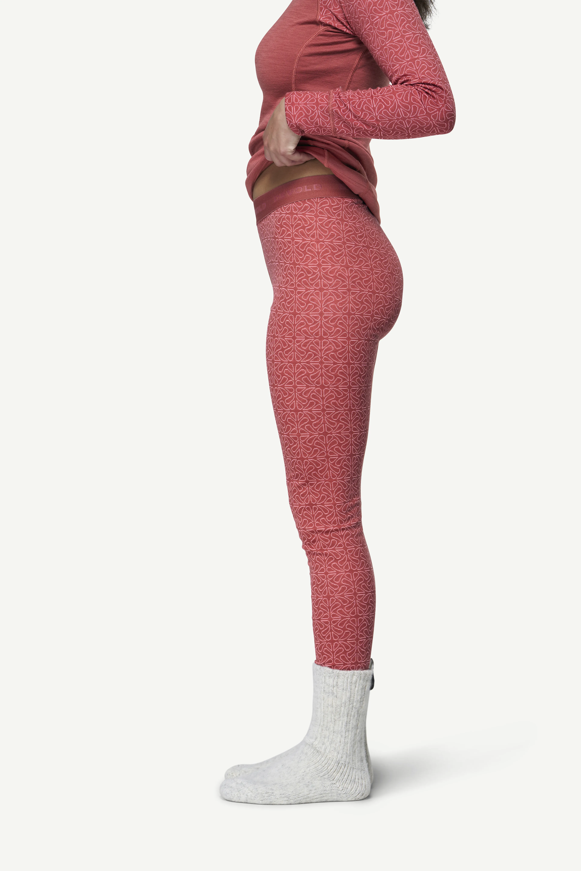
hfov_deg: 12.1
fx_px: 2735
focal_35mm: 113
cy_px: 436
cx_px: 290
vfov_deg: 18.1
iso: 100
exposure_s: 1/50
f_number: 5.6
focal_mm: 113
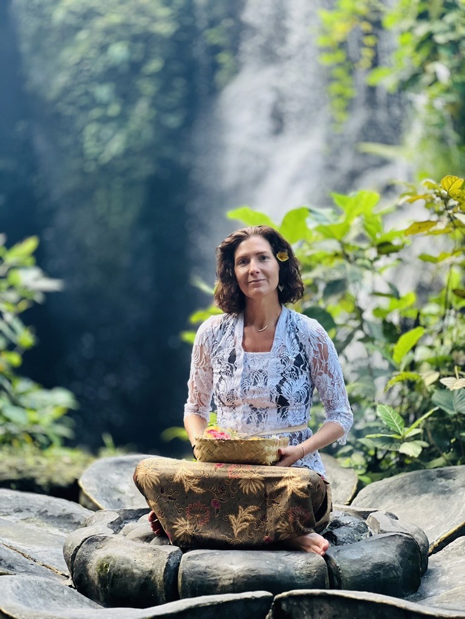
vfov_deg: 25.3
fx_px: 1379
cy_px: 310
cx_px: 232
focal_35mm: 77
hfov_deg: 19.1
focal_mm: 9
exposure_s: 1/121
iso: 100
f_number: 2.8
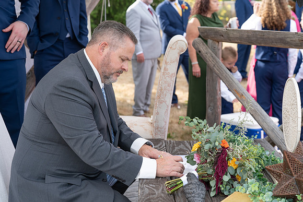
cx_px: 152
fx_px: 505
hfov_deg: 33.4
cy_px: 101
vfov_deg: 22.6
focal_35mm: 60
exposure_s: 1/400
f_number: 5
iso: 400
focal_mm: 60
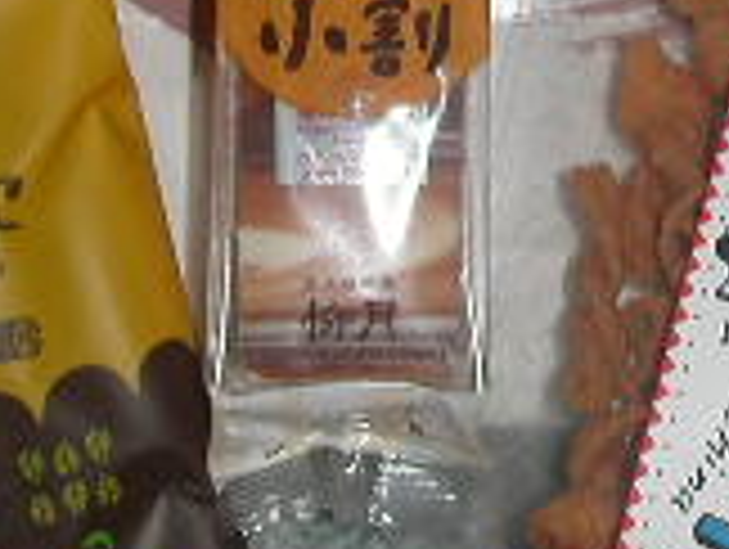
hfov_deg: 12.9
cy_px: -104
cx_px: 837
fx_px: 3164
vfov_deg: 9.8
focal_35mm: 150
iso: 100
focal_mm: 7.8
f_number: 2.8
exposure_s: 1/30
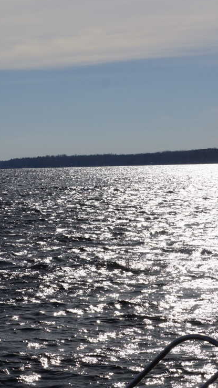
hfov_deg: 8.8
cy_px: 186
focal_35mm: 138
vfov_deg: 15.6
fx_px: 1419
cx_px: 72
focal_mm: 45
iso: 100
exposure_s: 1/800
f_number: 13
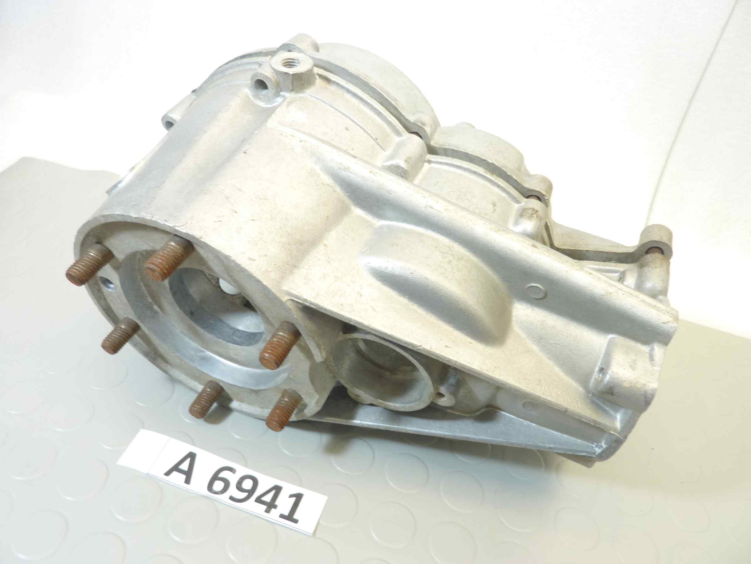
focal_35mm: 25
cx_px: 376
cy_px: 282
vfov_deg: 54.9
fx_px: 542
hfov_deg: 69.4
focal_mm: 4.1
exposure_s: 1/13
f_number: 3.3
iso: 80
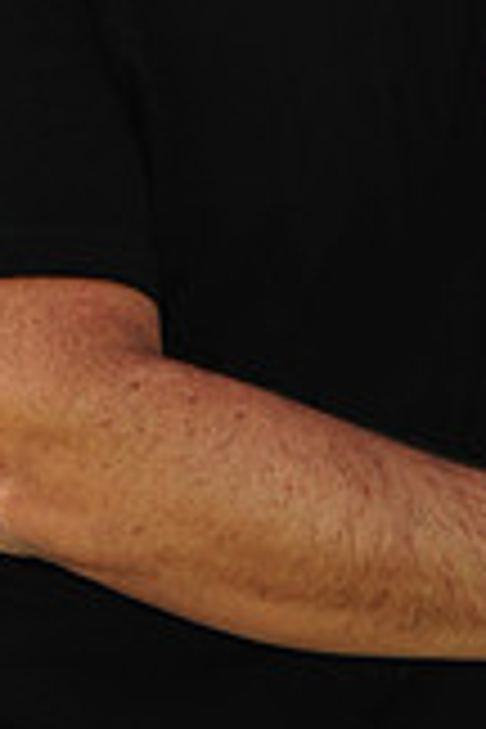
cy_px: -284
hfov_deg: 2.3
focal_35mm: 591
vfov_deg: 3.5
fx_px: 11967
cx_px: 666
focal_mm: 165
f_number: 7.1
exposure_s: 1/400
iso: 200
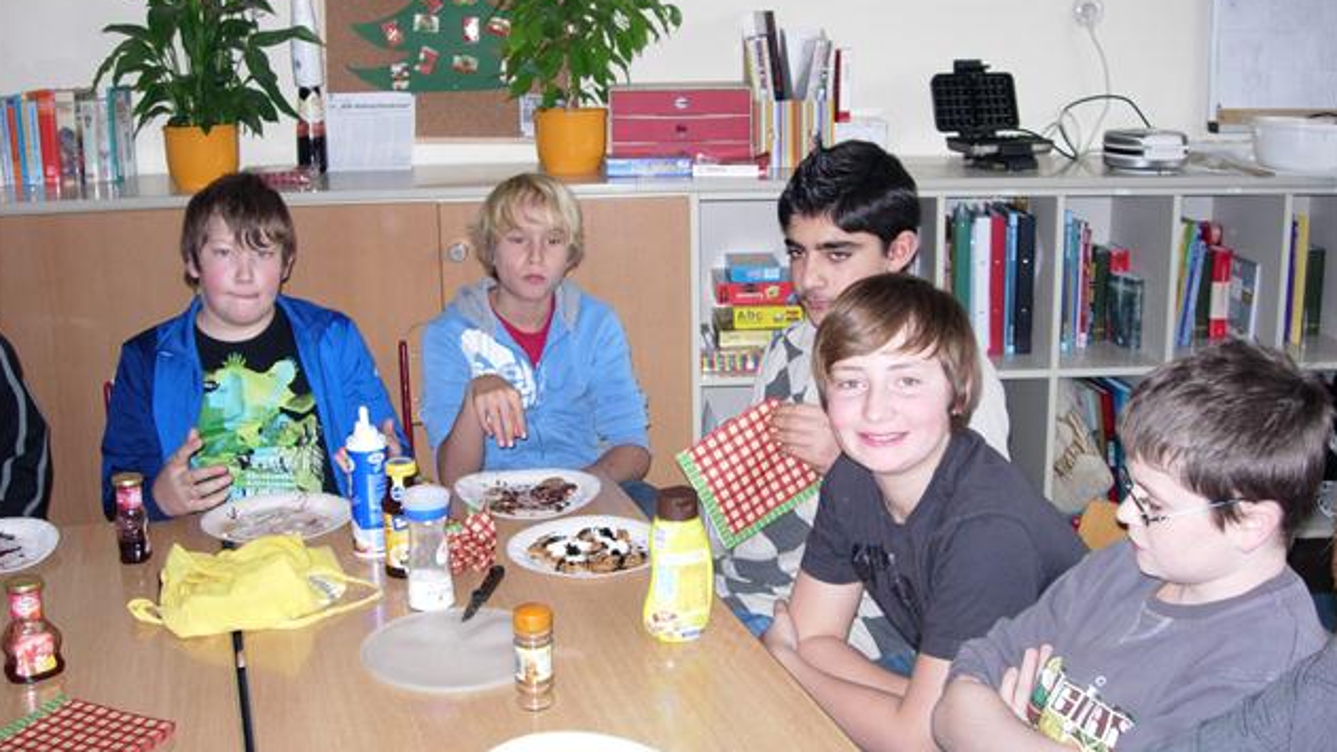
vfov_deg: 28.4
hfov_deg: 48.4
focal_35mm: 42
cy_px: 379
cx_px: 665
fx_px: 1489
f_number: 2.8
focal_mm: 7.8
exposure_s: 1/69.7
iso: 86
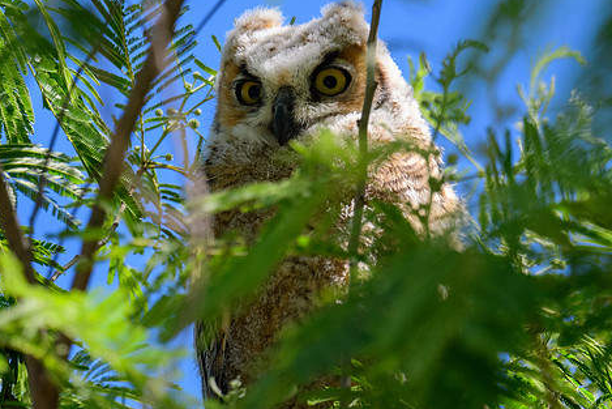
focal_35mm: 1362
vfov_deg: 1.0
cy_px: 166
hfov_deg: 1.5
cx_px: 226
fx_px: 23160
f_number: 5.6
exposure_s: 1/1600
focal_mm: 500
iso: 900
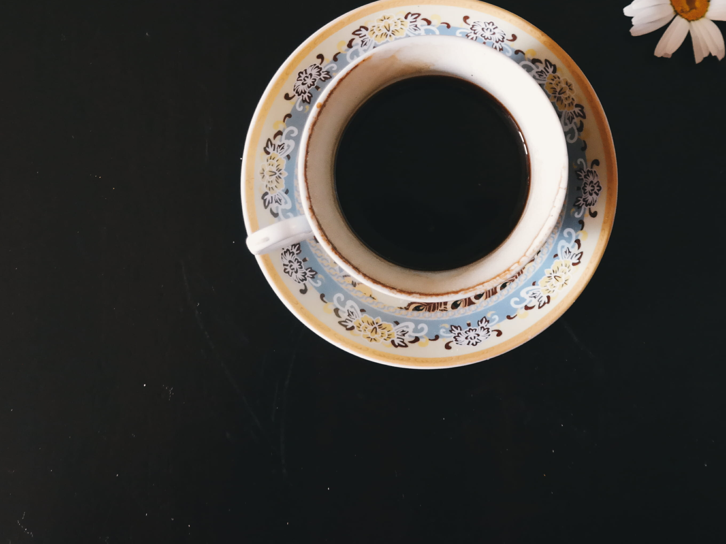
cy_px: 146
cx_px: 482
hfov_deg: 33.0
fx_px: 1216
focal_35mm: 58
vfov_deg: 25.0
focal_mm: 20
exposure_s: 1/40
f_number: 3.5
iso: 1600
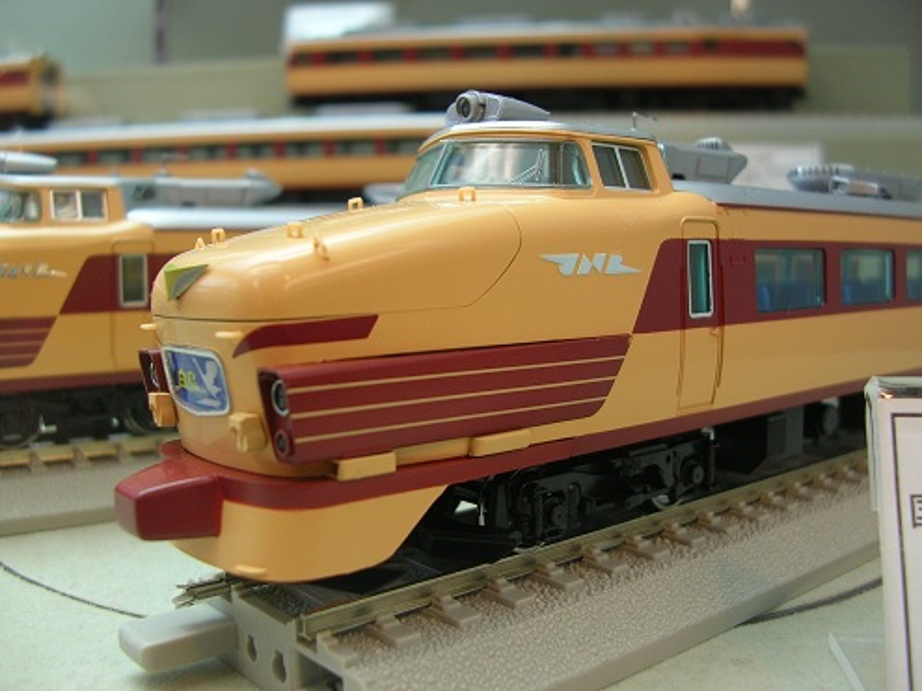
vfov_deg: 40.7
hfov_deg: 52.6
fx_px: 932
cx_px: 461
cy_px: 346
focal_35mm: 35
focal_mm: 5.8
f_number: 2.8
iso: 50
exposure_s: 1/12.6
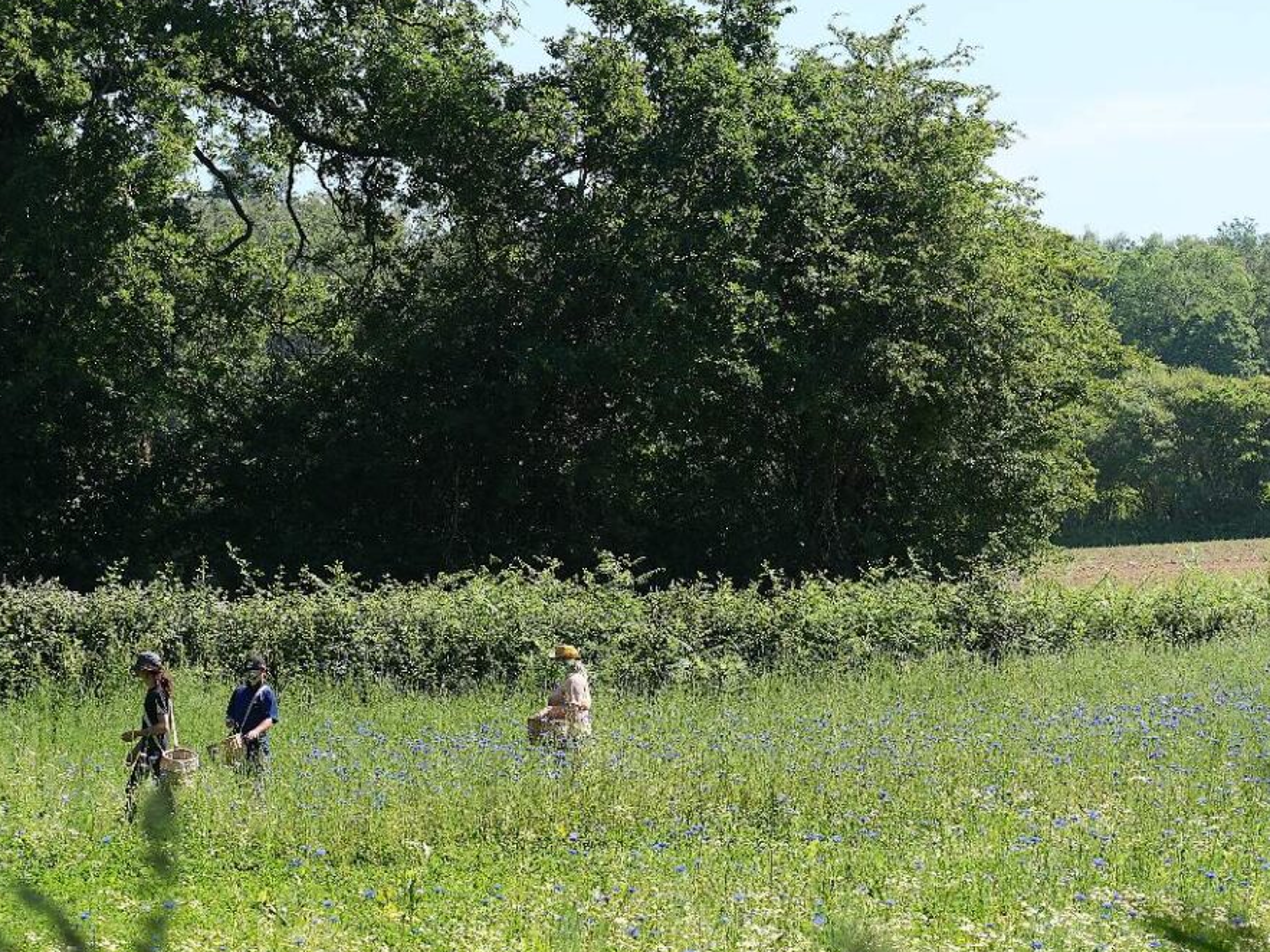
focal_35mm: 116
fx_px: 4255
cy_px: 532
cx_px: 726
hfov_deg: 17.0
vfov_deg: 12.8
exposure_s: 1/640
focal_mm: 50
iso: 200
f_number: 4.5
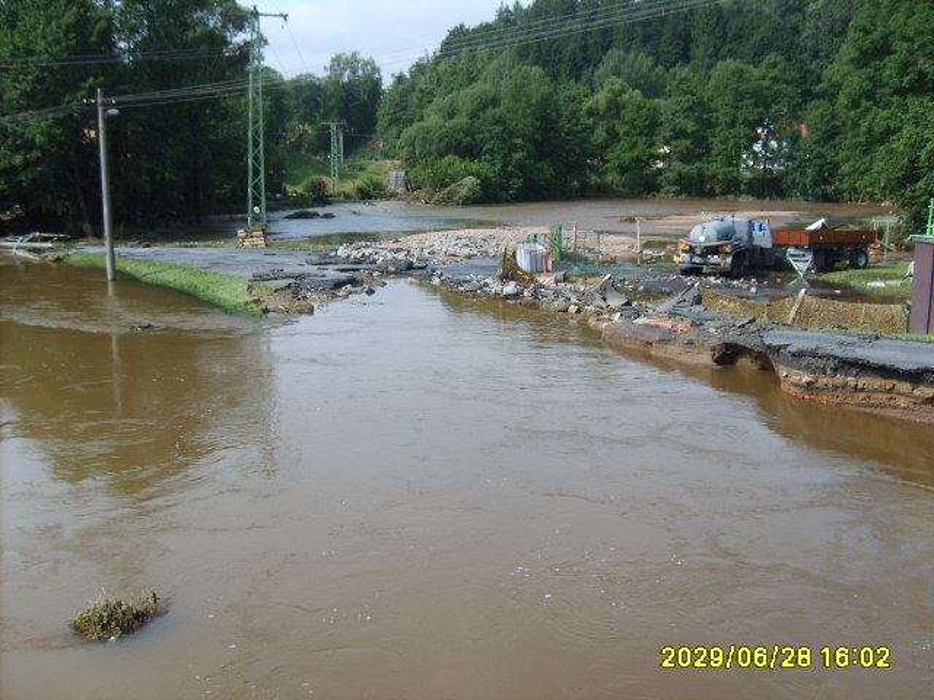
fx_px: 944
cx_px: 467
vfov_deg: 40.7
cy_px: 350
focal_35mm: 35
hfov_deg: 52.6
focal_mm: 5.8
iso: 50
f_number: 2.8
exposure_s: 1/750
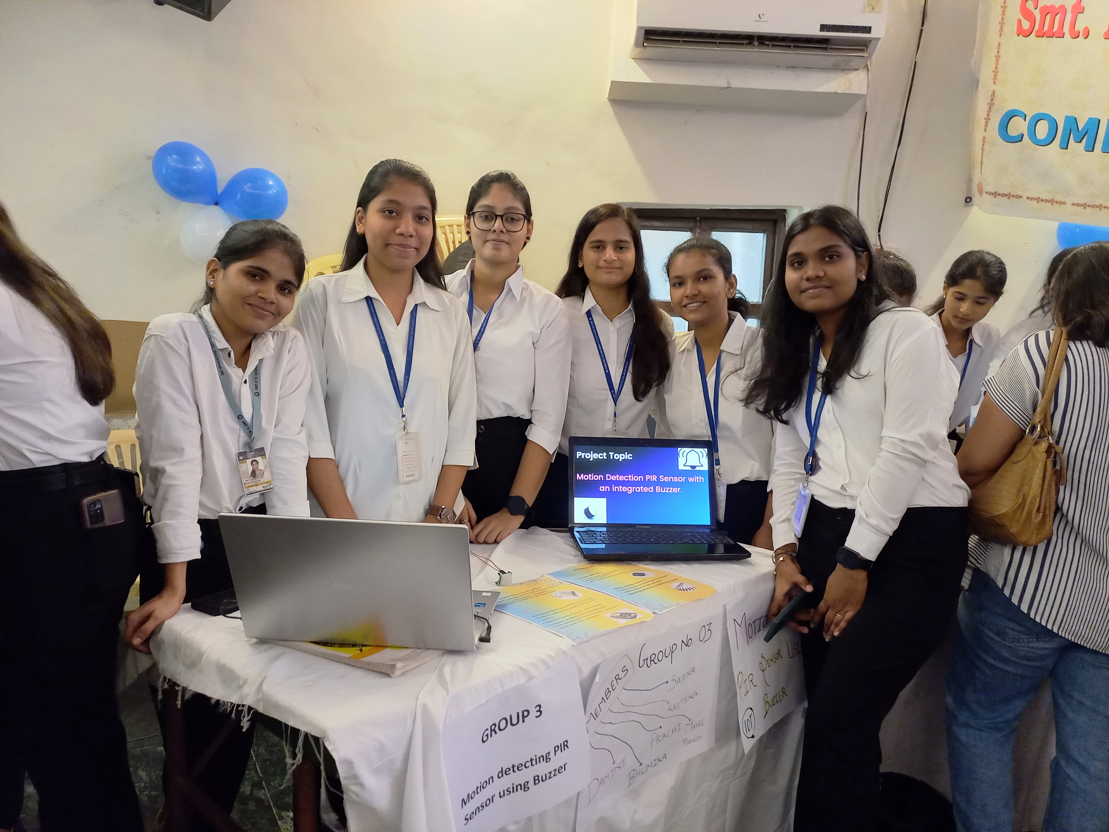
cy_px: 416
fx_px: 801
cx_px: 554
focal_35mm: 25
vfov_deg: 54.9
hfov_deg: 69.4
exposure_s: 1/20
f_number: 1.8
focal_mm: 4.65
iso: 1000
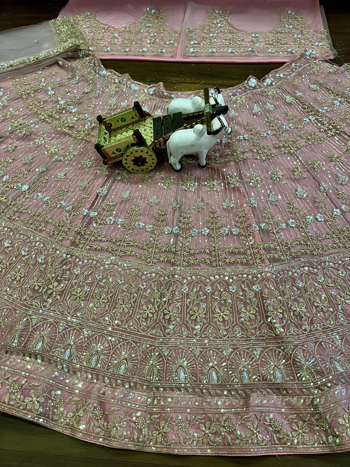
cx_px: 175
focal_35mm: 26
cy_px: 234
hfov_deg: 53.1
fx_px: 351
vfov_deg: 67.3
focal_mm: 5.1
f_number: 1.6
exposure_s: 1/50
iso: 320
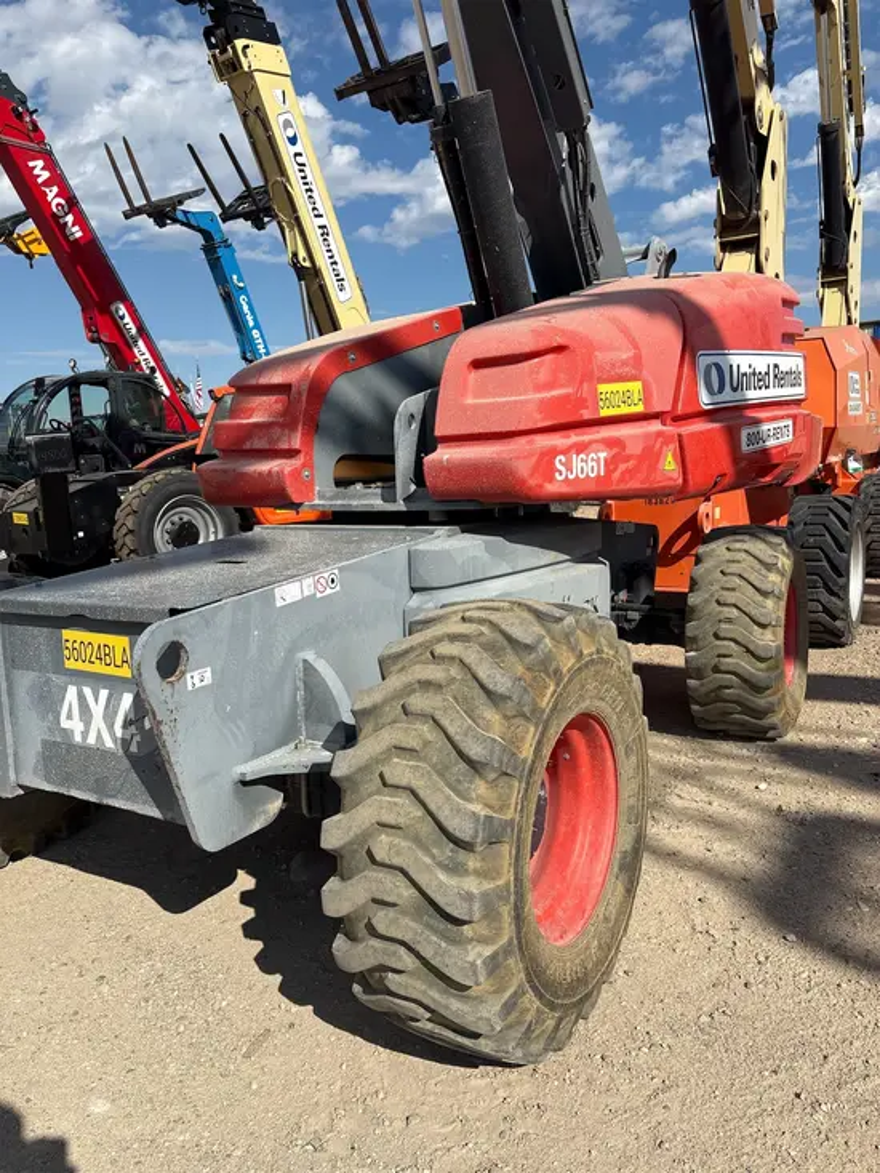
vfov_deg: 67.3
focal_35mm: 26
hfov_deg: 53.1
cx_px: 440
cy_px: 586
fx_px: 881
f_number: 1.6
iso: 50
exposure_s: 1/4950
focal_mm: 5.96
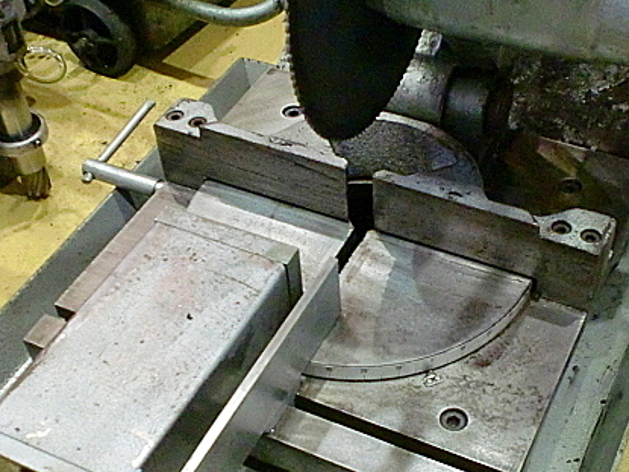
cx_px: 346
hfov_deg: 35.5
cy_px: 332
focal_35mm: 54
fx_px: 981
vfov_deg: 26.8
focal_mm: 6.3
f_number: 3.1
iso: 800
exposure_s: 1/60
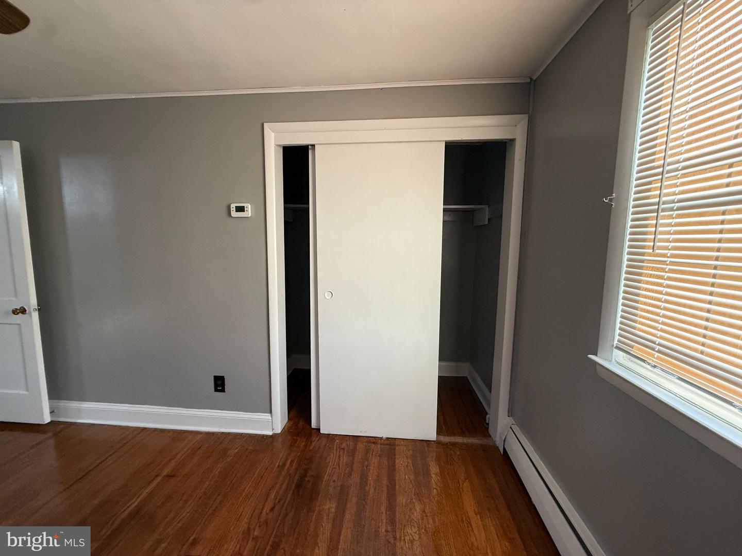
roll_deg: -0.6
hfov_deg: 102.1
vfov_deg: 85.7
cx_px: 371
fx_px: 300
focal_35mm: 14
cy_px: 278
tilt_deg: -8.0
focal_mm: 2.22
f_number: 2.2
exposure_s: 1/120
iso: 400
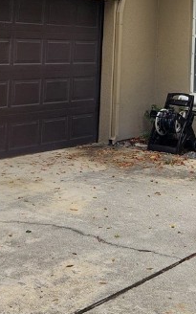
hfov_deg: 17.1
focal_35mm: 76
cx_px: 139
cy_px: -18
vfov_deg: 25.5
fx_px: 650
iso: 20
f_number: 1.8
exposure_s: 1/722
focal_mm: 5.4
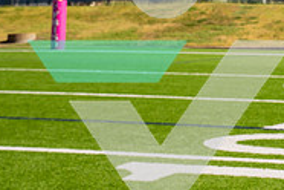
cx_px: 421
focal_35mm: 103
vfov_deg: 12.8
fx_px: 812
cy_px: -64
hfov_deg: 17.8
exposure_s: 1/125
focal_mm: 33
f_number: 7.1
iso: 50
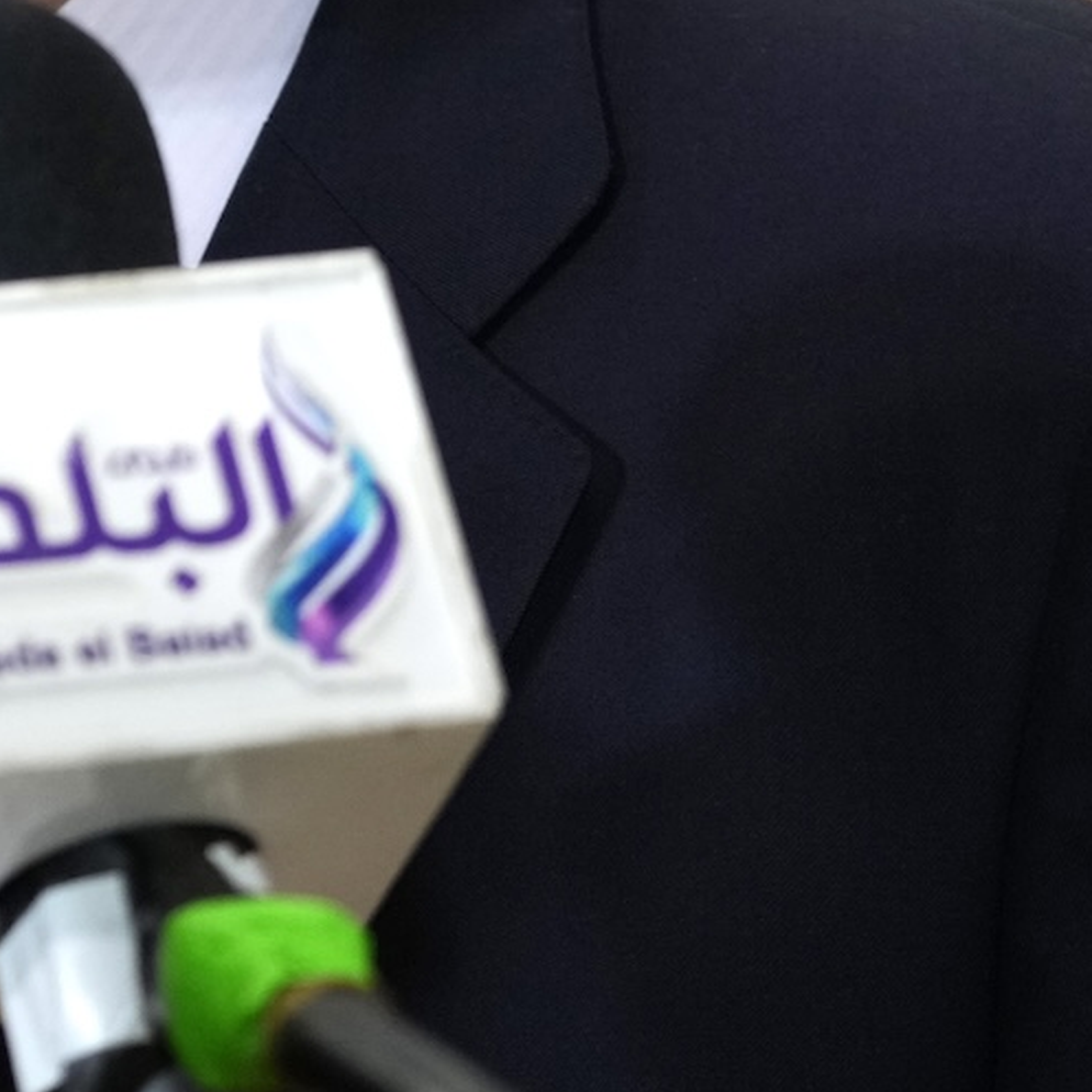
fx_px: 9779
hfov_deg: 6.3
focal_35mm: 274
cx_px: -479
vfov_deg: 6.4
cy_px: -129
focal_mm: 70
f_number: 2.8
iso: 2000
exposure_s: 1/125
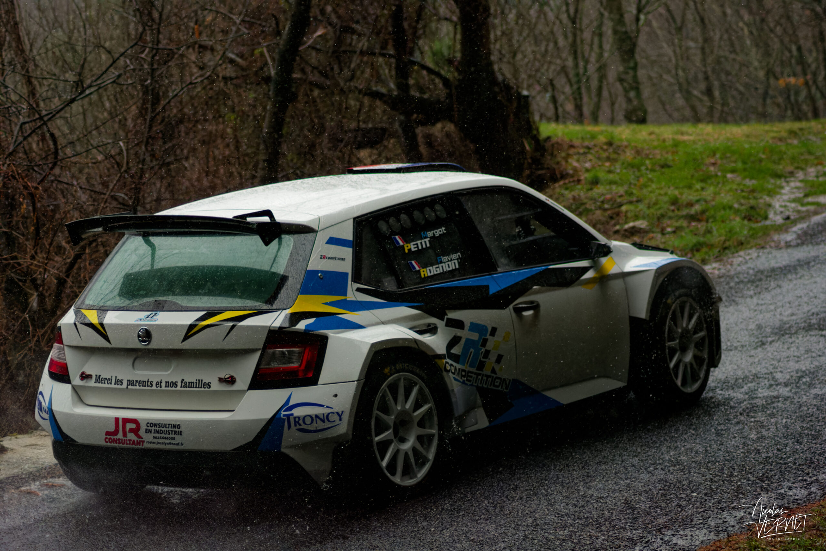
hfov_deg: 19.5
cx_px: 413
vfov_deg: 13.0
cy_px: 276
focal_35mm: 105
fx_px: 2409
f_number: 4
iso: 5000
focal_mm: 70
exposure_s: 1/4000
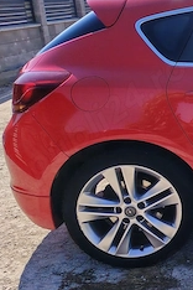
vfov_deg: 31.4
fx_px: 515
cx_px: 366
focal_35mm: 64
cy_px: 131
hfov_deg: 16.8
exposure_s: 1/1360
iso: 101
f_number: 1.75
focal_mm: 5.25
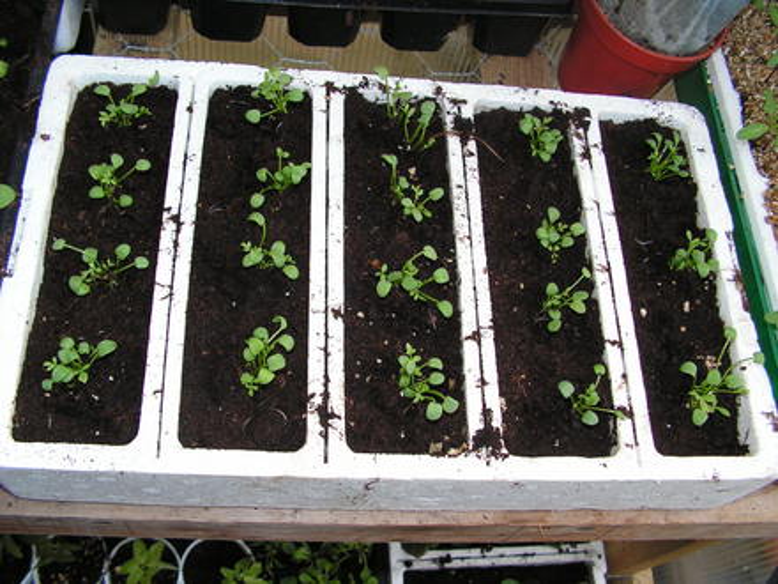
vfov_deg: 37.7
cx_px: 389
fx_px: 854
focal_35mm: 38
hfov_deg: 49.0
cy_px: 292
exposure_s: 1/200
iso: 64
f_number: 3.2
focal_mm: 6.4
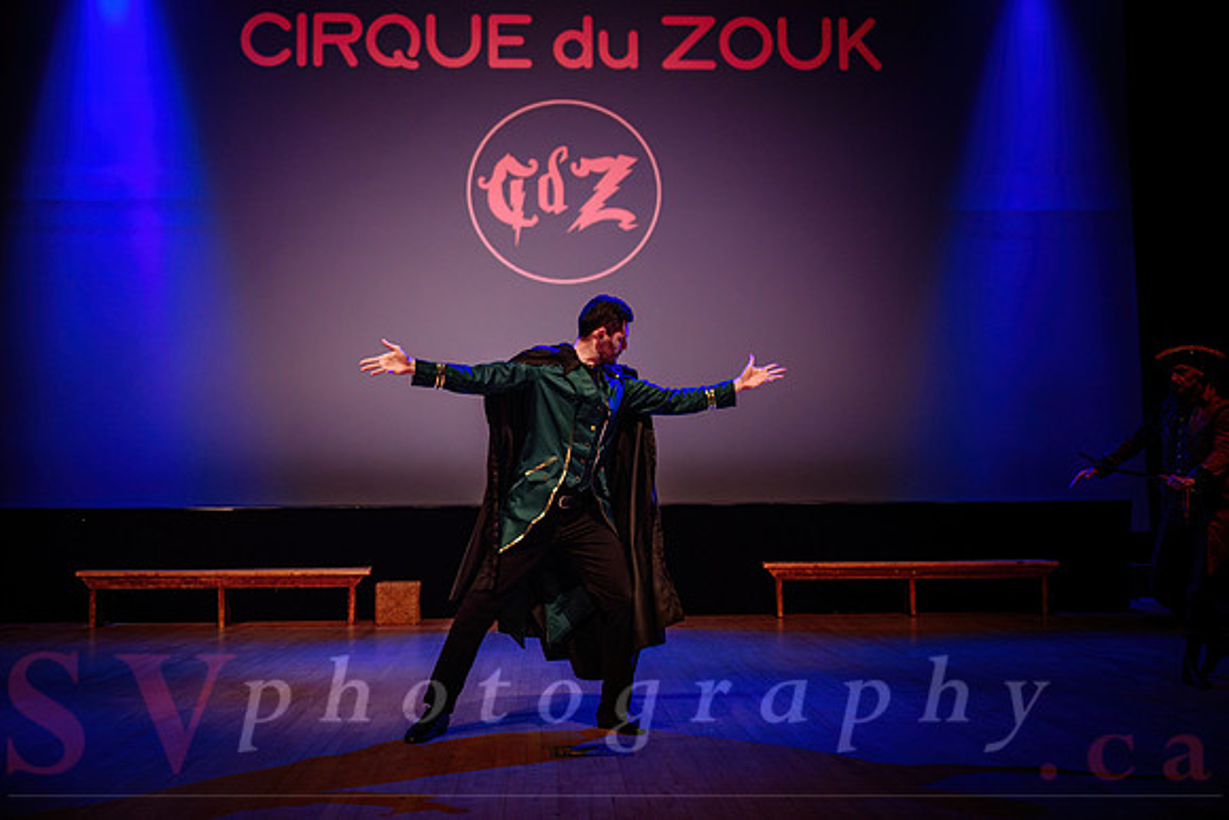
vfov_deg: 31.5
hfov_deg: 45.8
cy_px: 410
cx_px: 614
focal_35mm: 43
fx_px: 1454
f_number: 2.8
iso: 1250
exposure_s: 1/160
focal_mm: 42
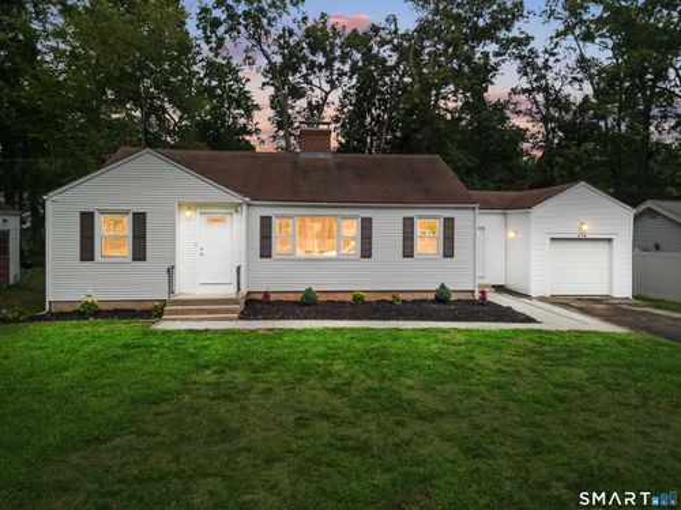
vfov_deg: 56.8
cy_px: 255
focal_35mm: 24
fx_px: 472
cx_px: 340
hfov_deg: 71.6
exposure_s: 1/640
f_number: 1.7
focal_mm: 6.72
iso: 130
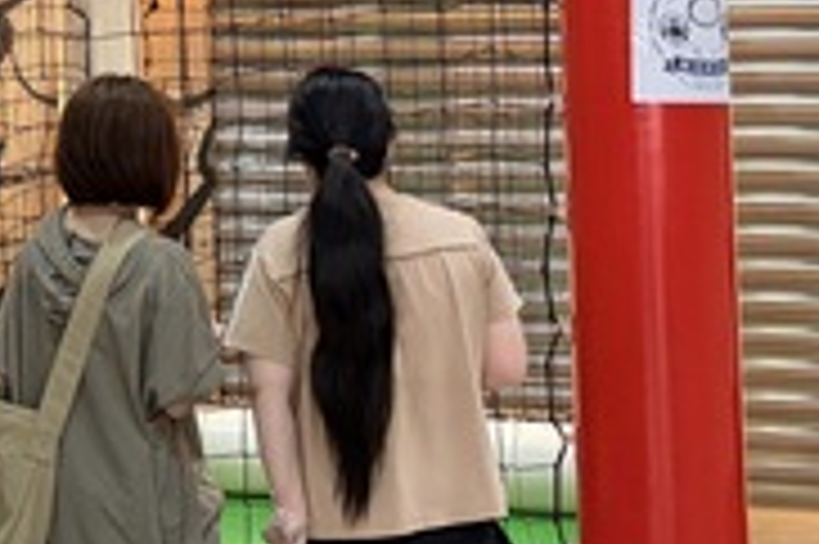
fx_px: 2364
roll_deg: +0.8
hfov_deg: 18.1
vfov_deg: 12.9
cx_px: -302
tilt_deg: +0.8
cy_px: -34
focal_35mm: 104
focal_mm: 5.96
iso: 250
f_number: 1.6
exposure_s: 1/60
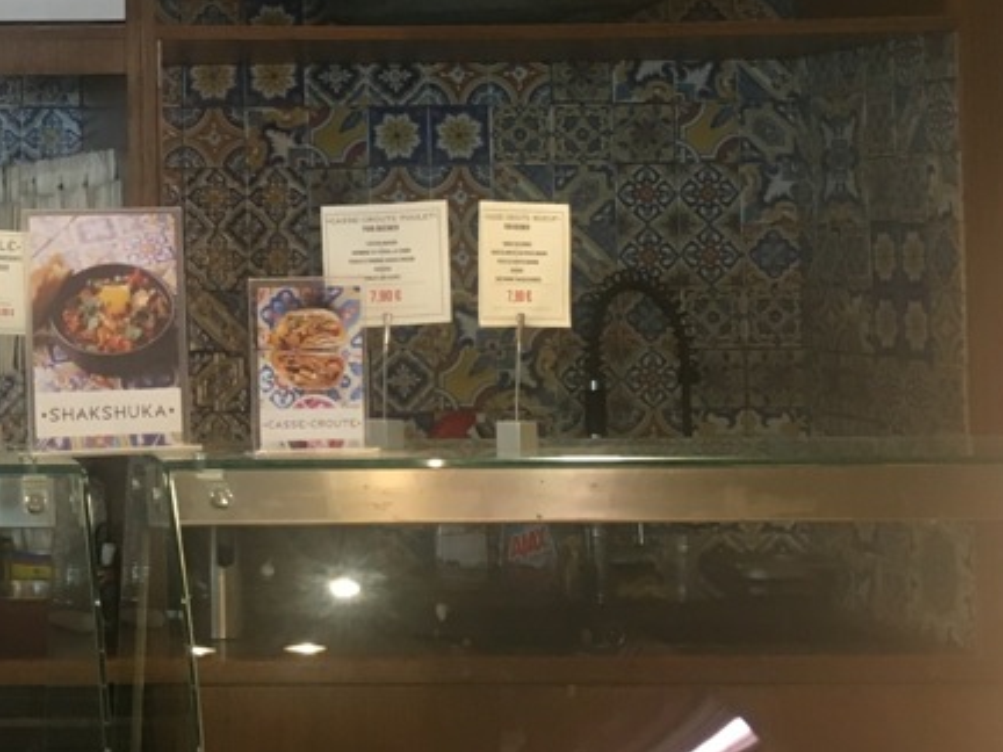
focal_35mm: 86
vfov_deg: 17.0
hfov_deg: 21.1
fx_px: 2492
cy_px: 91
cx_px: -228
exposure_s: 1/33
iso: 100
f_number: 2.2
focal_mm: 4.15
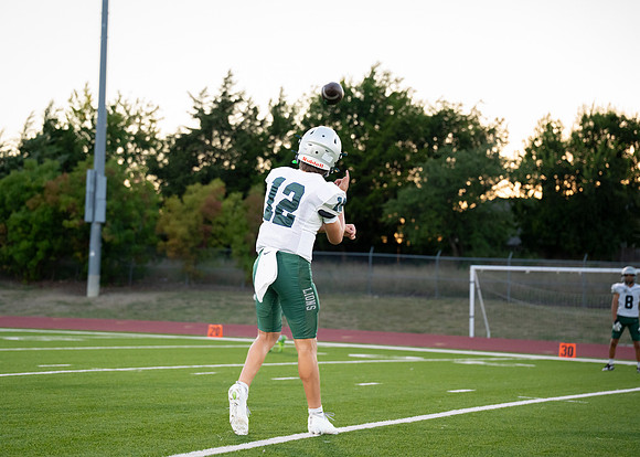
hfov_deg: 24.8
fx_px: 1452
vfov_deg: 17.9
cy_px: 218
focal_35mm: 80
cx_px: 267
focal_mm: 70
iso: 2000
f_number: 2.8
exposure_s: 1/1600
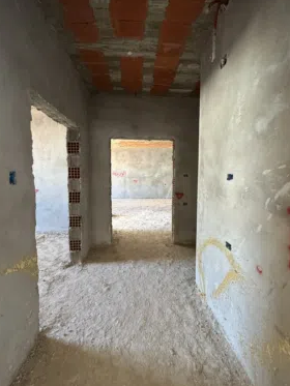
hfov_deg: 81.8
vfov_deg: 98.1
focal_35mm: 15
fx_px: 167
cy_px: 185
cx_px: 144
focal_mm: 2.22
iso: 320
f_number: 2.2
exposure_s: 1/64
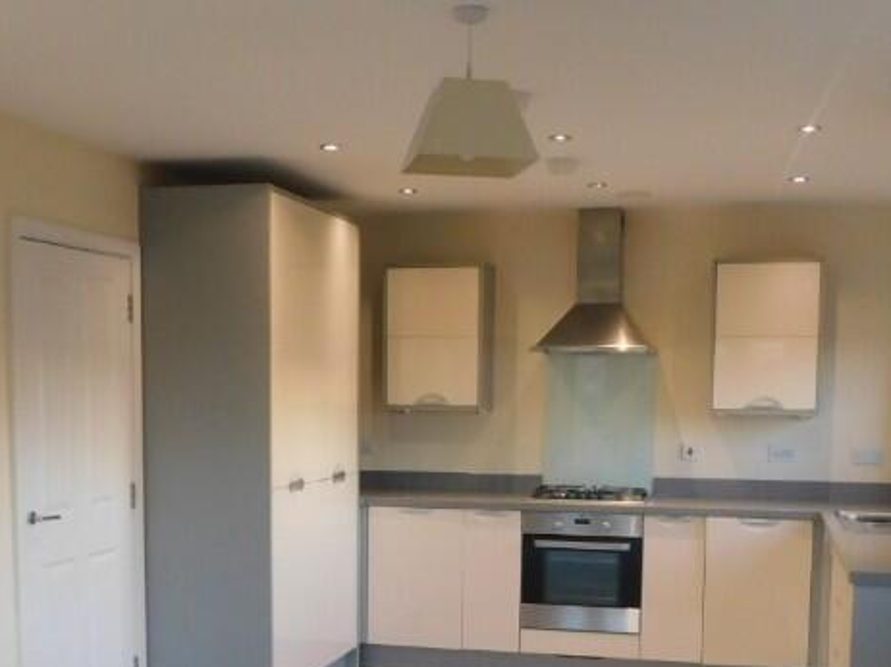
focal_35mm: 51
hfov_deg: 37.5
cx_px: 413
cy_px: 555
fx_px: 1312
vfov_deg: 27.8
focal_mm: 4
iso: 280
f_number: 3
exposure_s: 1/30
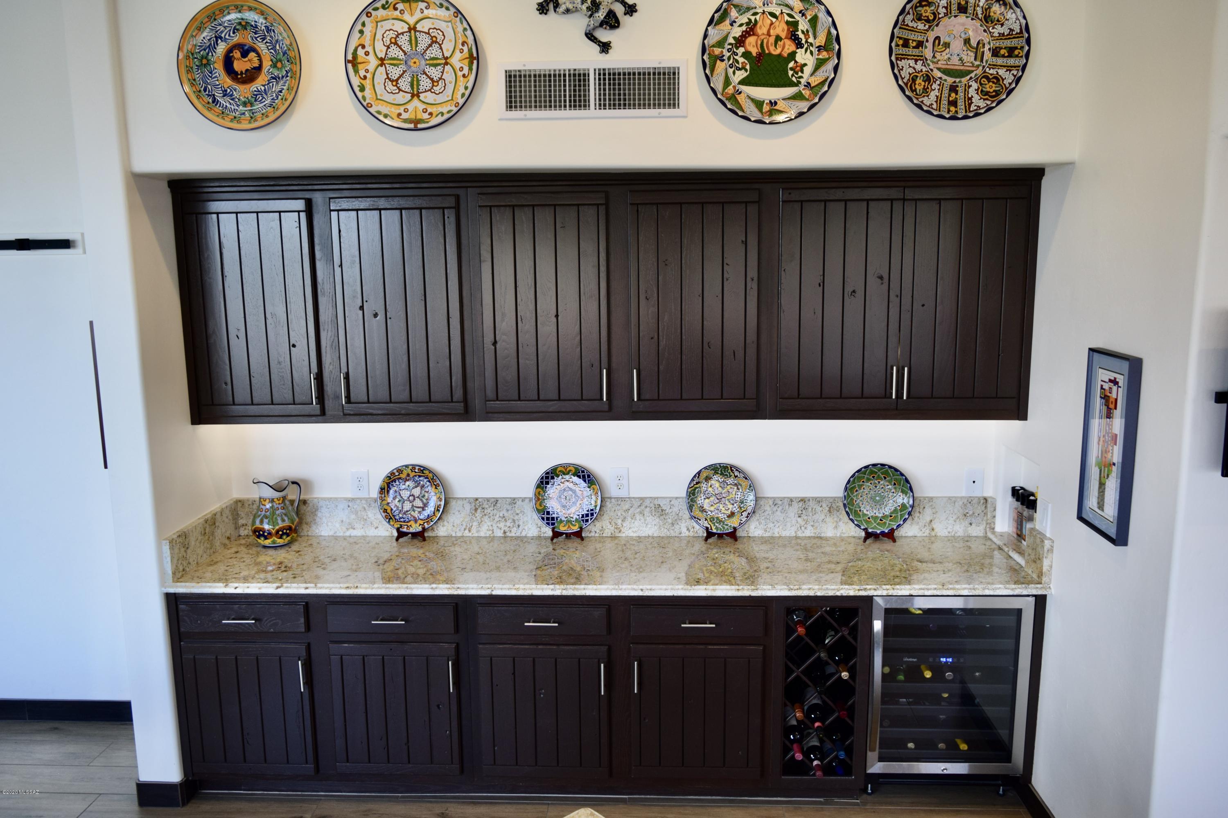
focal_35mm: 27
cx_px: 614
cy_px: 409
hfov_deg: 67.4
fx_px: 921
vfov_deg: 47.9
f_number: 4.5
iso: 400
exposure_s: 1/80
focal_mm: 18
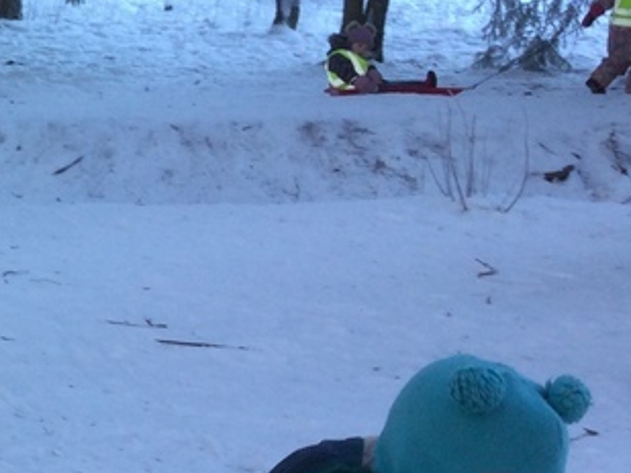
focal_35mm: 107
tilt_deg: -8.4
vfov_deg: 13.8
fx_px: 1951
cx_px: -426
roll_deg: +3.3
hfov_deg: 16.1
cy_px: 155
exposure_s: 1/50
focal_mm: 3.3
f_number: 2.4
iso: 25
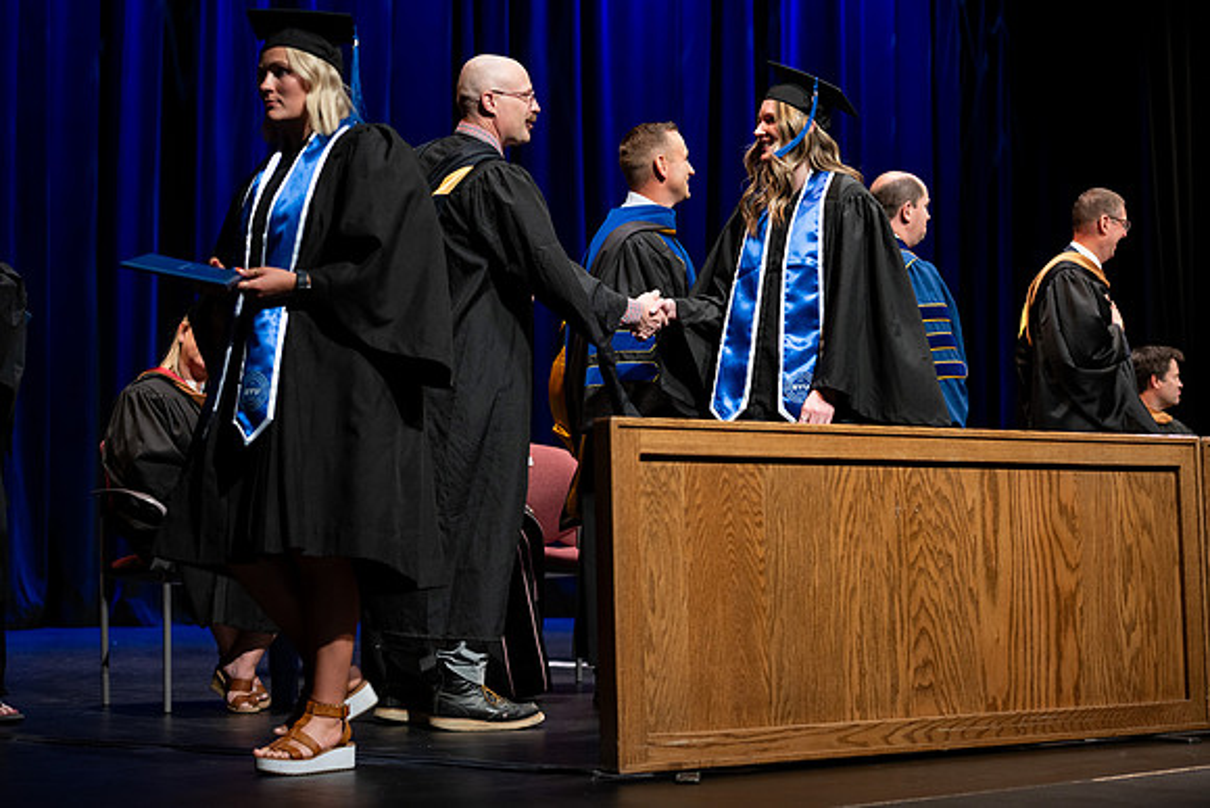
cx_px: 605
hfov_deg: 28.8
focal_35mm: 70
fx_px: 2353
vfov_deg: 19.5
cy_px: 404
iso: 500
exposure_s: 1/250
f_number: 2.8
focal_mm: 70
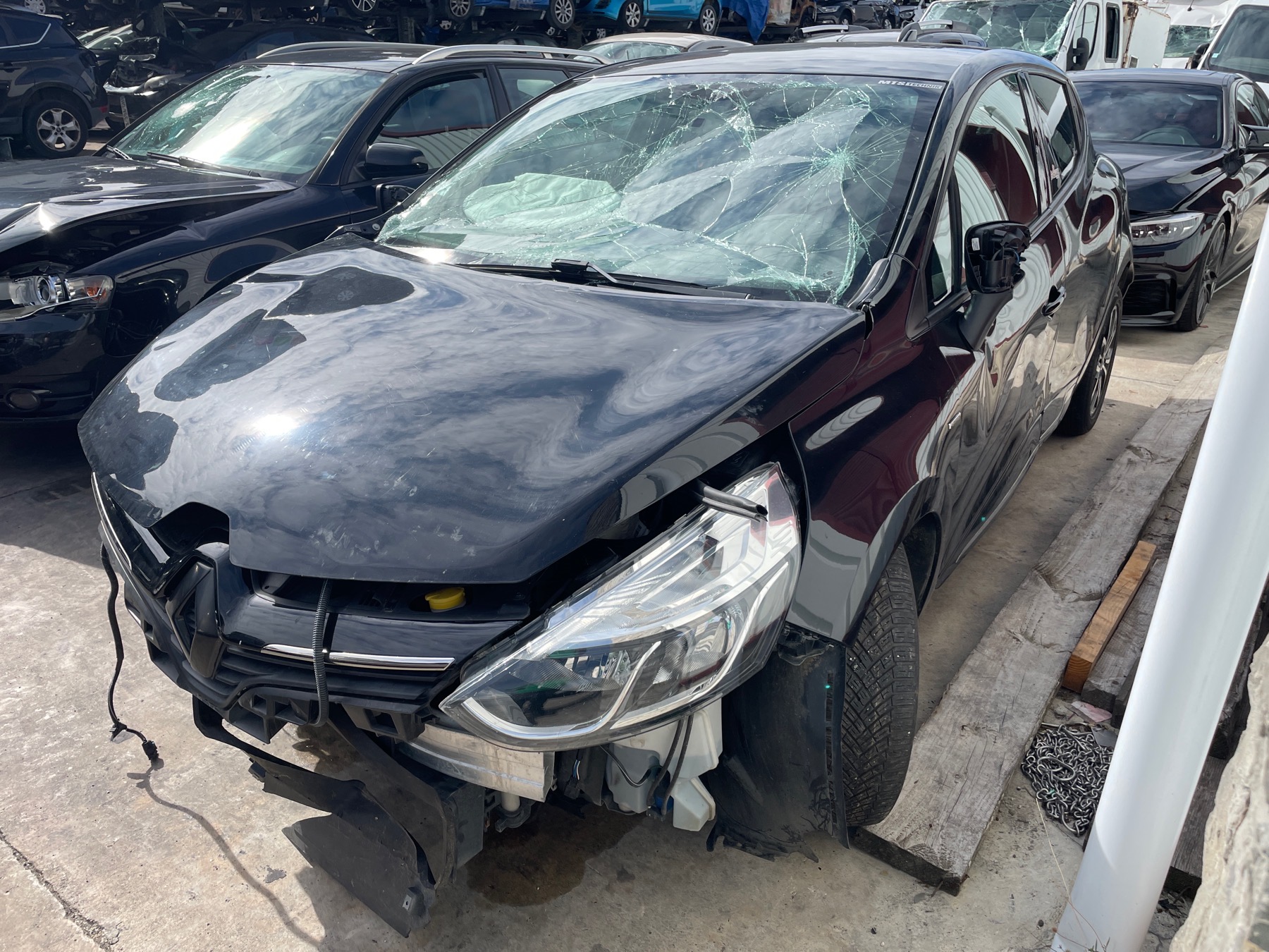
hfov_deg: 67.3
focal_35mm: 26
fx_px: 953
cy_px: 476
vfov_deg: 53.1
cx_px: 634
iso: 32
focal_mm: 4.2
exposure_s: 1/2564
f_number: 1.6
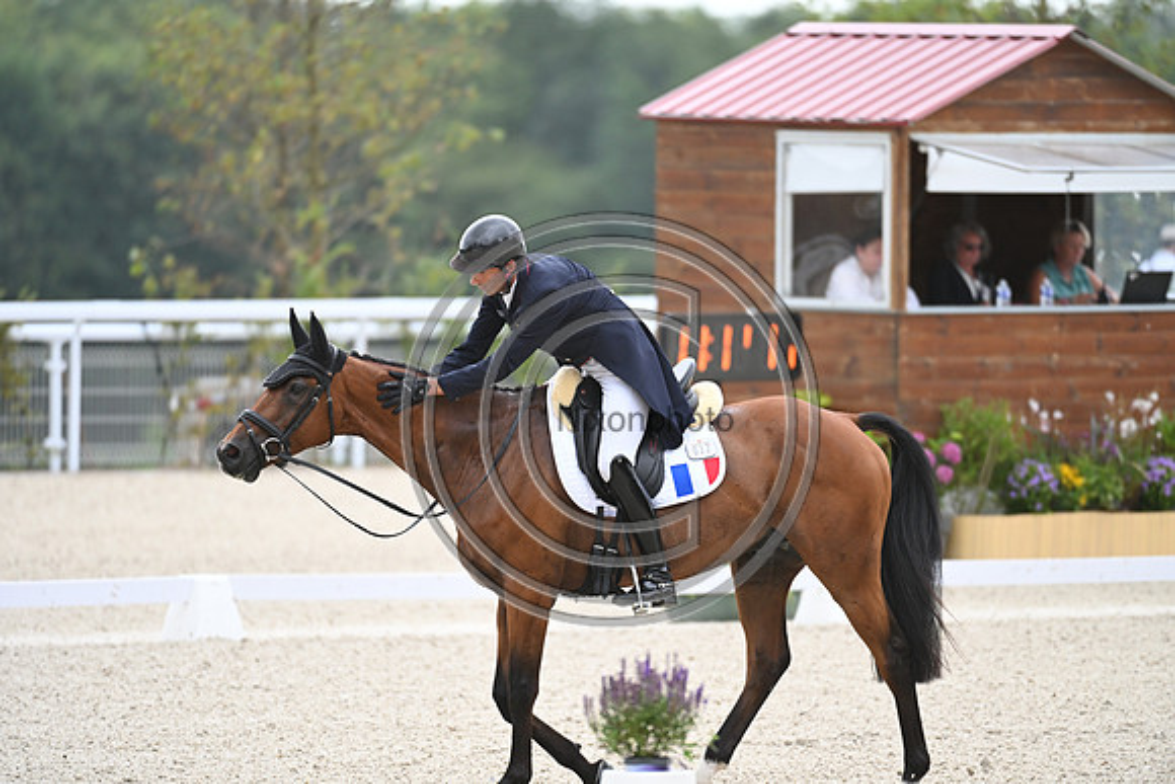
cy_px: 392
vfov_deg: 3.4
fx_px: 13058
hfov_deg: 5.2
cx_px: 588
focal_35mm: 400
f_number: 4.5
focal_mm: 400
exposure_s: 1/1600
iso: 1600
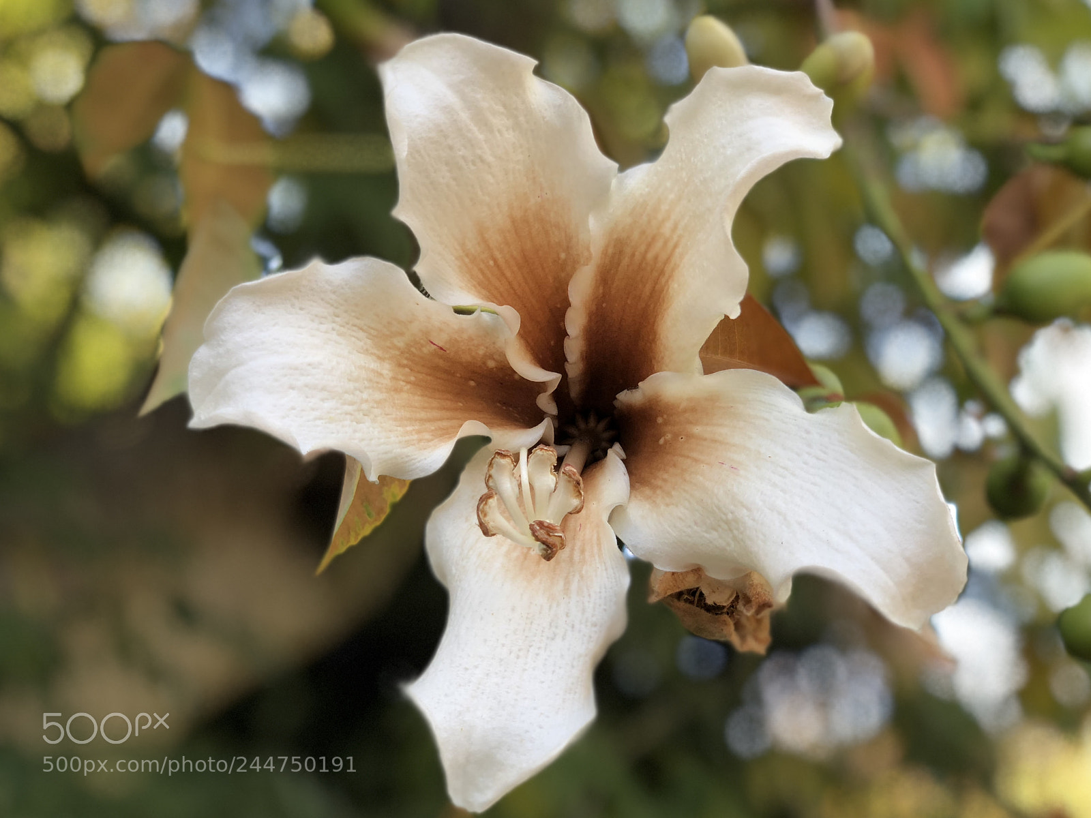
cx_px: 546
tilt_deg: +25.3
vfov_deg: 28.0
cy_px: 409
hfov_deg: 36.8
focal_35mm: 52
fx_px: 1639
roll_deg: +5.5
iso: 40
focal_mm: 6
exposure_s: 1/120
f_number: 2.4
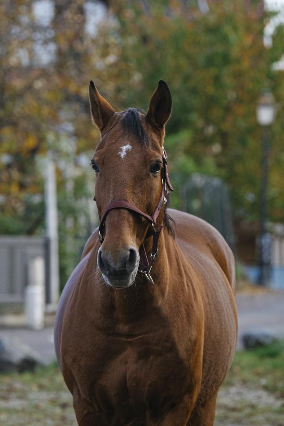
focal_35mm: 317
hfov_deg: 4.3
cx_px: 138
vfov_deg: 6.5
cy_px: 198
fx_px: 3752
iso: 1250
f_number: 5.6
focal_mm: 196
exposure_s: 1/1000
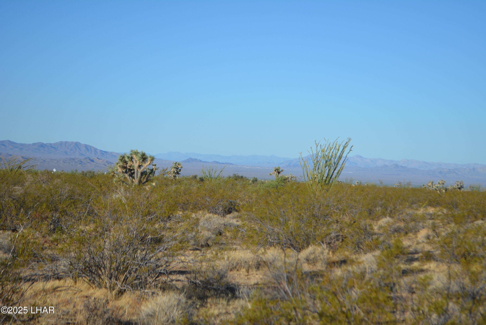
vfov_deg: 16.6
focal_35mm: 82
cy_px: 162
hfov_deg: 24.6
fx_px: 1115
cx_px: 243
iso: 400
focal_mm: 55
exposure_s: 1/1600
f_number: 6.3
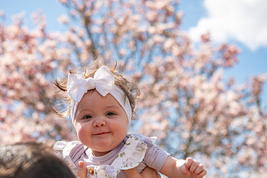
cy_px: 111
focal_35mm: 74
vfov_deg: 18.4
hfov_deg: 27.3
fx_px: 549
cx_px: 114
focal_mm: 42
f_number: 2.8
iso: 400
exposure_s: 1/8000
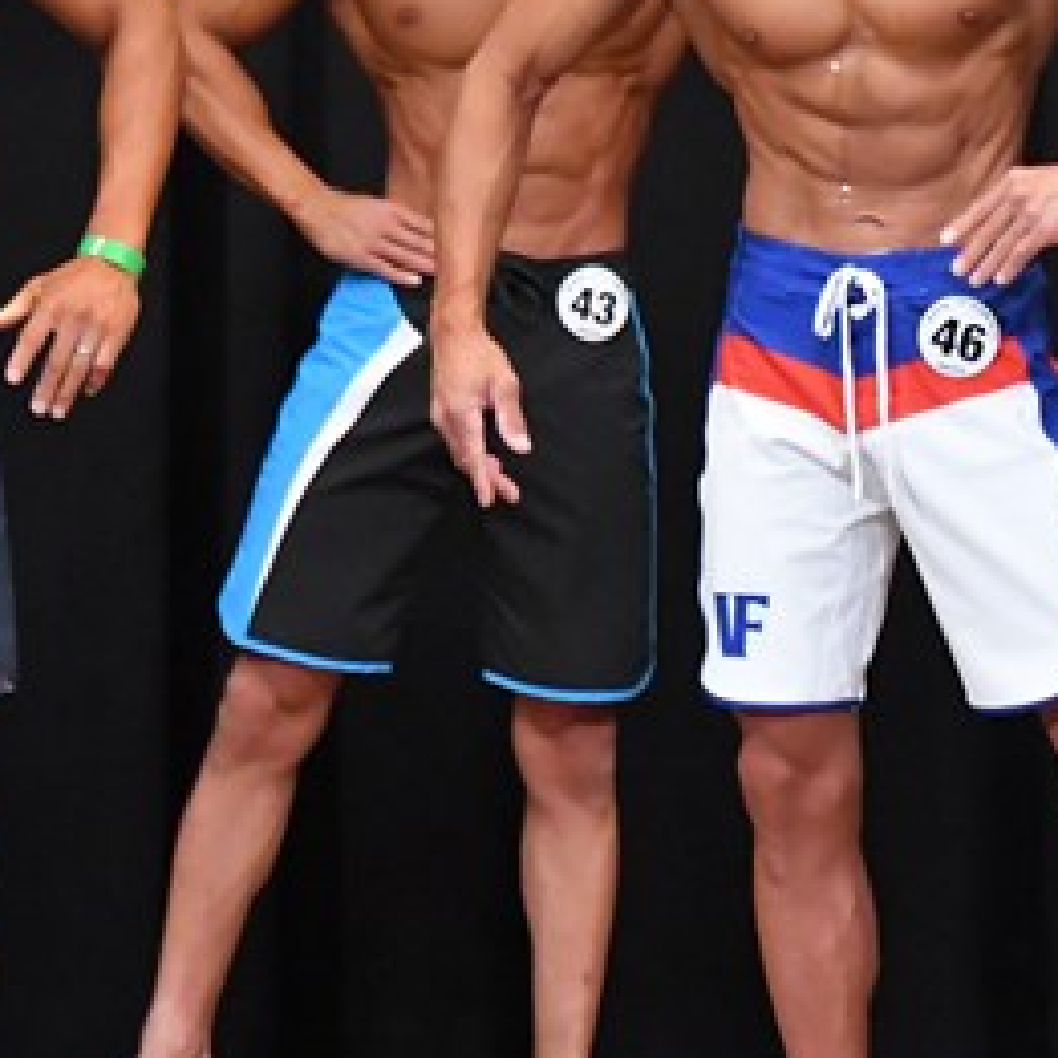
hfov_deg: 2.9
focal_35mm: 606
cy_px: 539
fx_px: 20955
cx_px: 1384
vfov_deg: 2.9
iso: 8000
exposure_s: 1/400
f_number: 5.6
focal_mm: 160
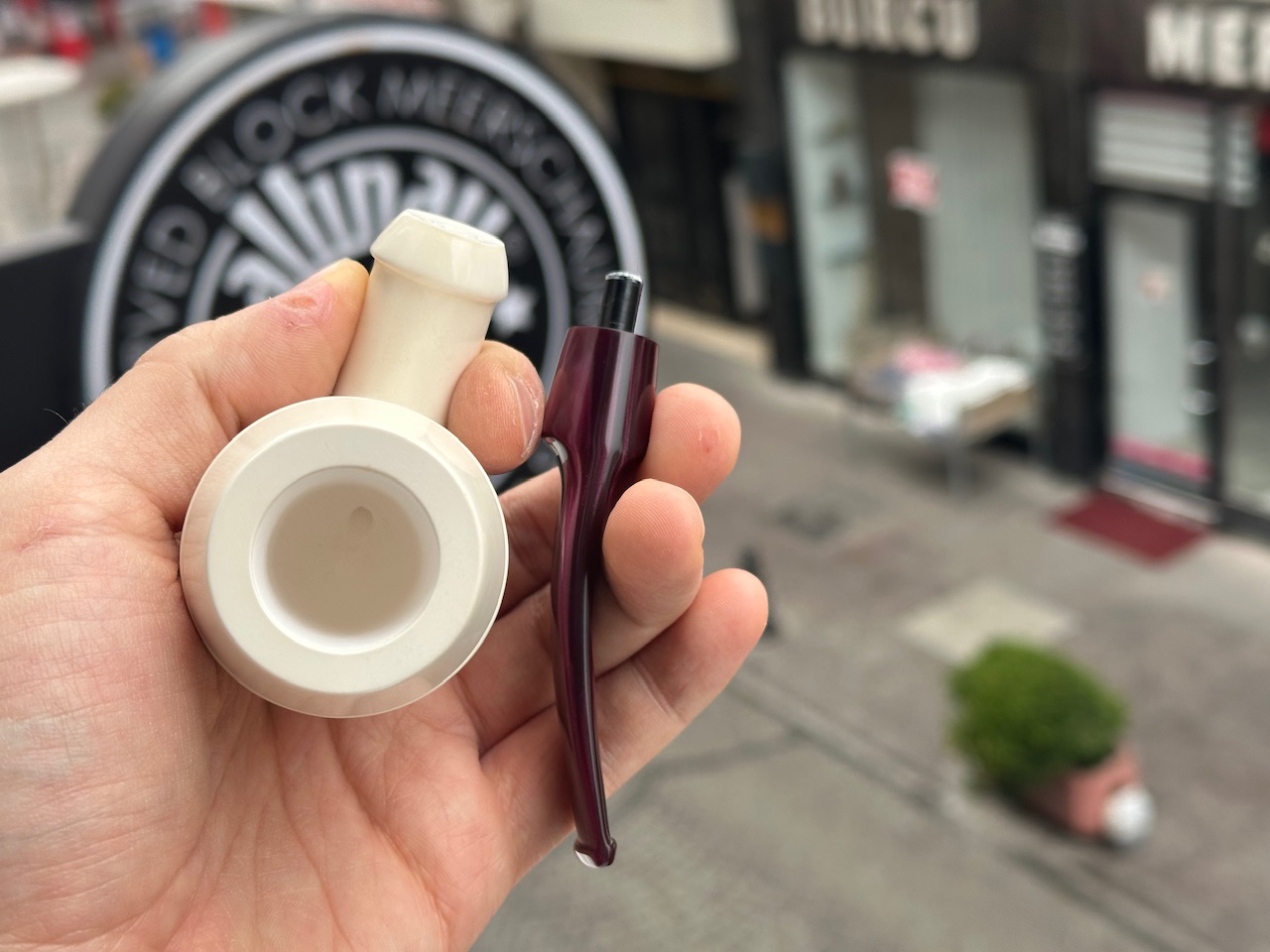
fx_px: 1761
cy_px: 476
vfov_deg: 30.3
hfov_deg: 39.7
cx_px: 635
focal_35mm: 48
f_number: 1.78
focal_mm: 6.86
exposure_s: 1/325
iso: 64
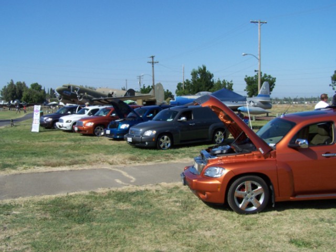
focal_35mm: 38
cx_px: 168
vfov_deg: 37.7
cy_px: 126
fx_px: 369
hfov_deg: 49.0
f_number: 4
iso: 80
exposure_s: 1/1000
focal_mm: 6.3
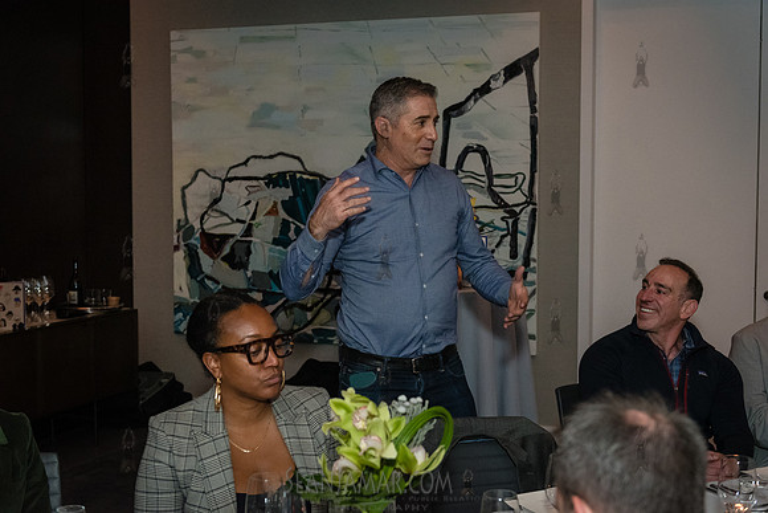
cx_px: 384
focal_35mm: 50
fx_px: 1067
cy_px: 256
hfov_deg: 39.6
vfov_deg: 27.0
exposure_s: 1/200
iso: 6400
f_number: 4
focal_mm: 50
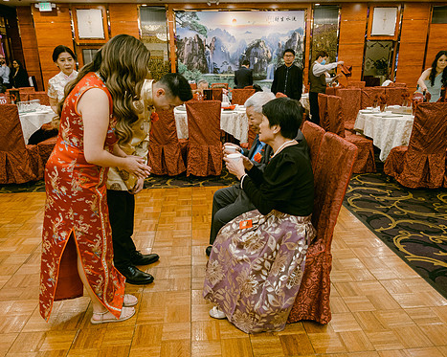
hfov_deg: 62.2
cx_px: 224
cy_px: 183
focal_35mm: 28
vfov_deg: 51.5
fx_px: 370
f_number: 2.8
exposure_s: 1/125
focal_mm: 16
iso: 1000
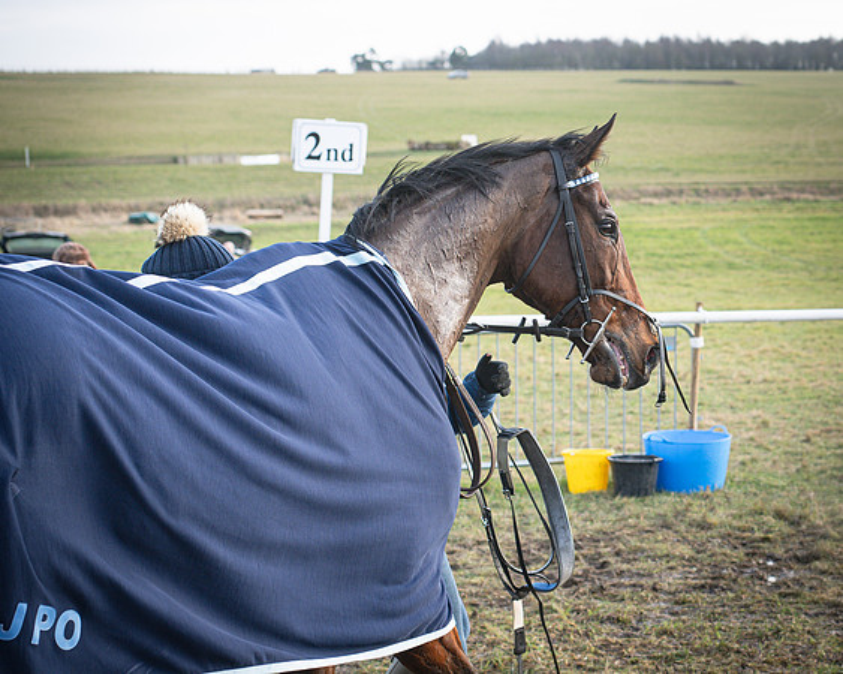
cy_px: 290
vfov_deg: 20.0
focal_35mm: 77
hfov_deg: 24.4
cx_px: 688
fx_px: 1910
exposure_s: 1/640
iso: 250
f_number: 4
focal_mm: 50
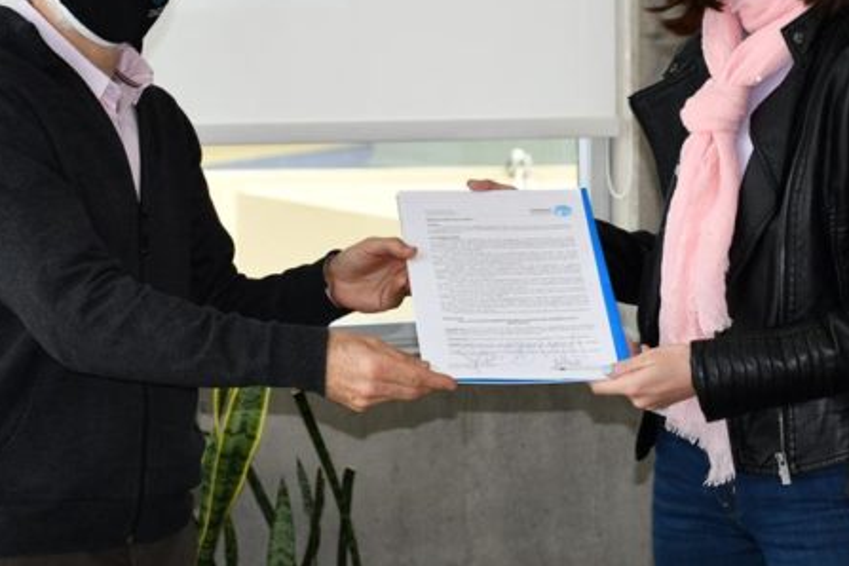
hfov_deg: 15.9
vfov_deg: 10.6
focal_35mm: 129
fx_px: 3042
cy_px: 220
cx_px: 564
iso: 200
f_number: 4.8
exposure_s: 1/160
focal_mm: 50
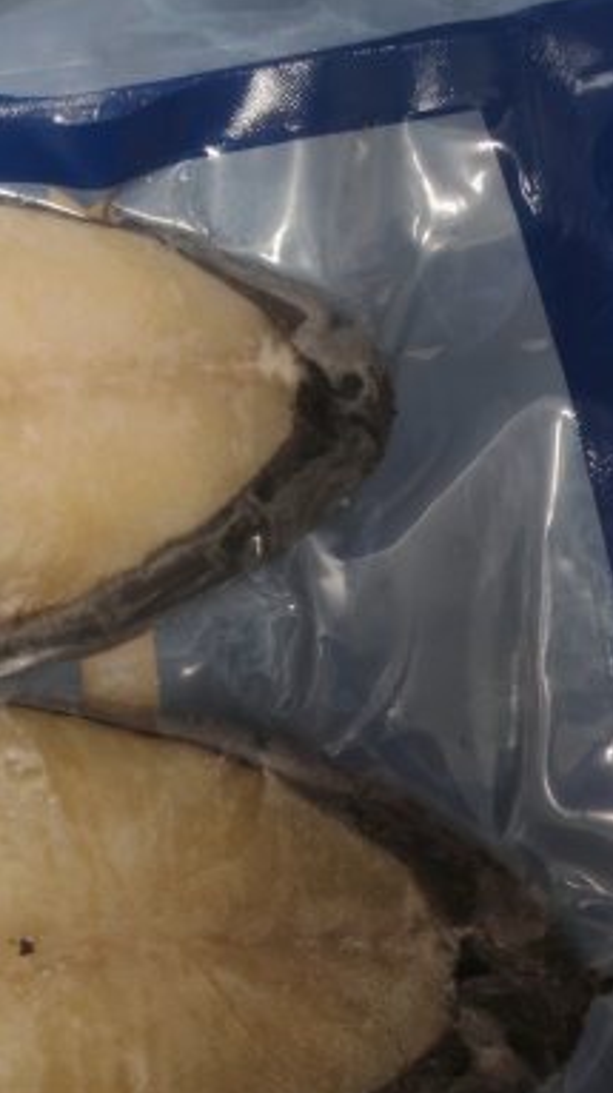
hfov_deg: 13.8
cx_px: -322
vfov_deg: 25.0
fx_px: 2373
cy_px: 84
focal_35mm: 82
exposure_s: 1/100
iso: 640
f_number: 1.95
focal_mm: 5.52
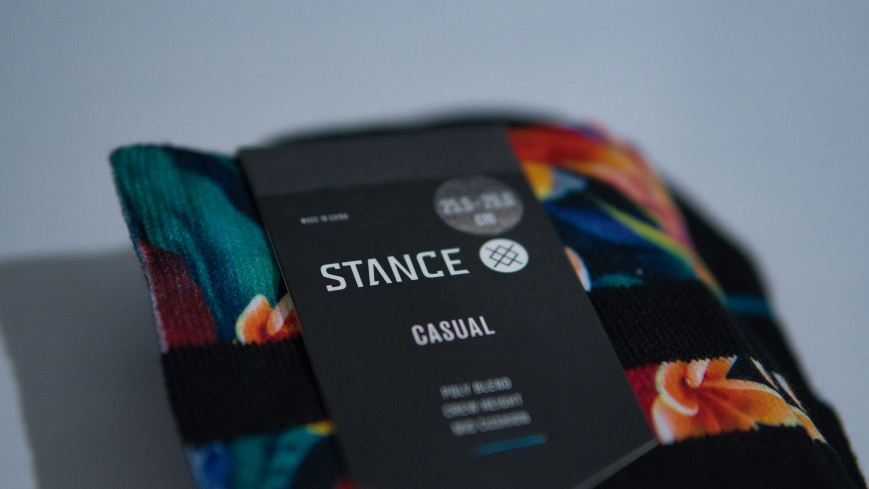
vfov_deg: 14.4
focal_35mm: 84
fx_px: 1936
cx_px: 443
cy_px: 303
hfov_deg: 25.3
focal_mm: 50
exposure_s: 1/200
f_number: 1.8
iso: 1250
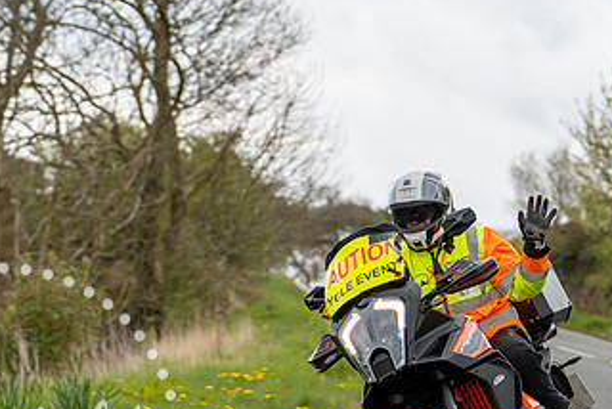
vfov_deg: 6.6
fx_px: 3556
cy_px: 241
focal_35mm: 209
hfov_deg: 9.8
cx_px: 456
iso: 200
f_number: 3.5
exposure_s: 1/640
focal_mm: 90
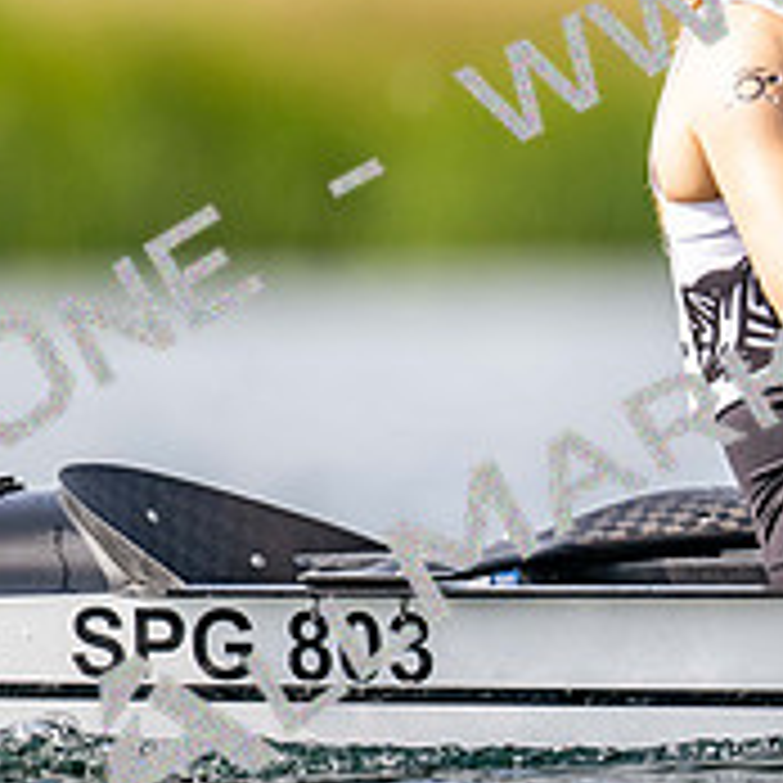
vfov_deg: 1.0
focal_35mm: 1697
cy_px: 155
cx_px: 1012
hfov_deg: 1.0
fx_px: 43428
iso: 200
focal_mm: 600
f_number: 4
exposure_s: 1/2500
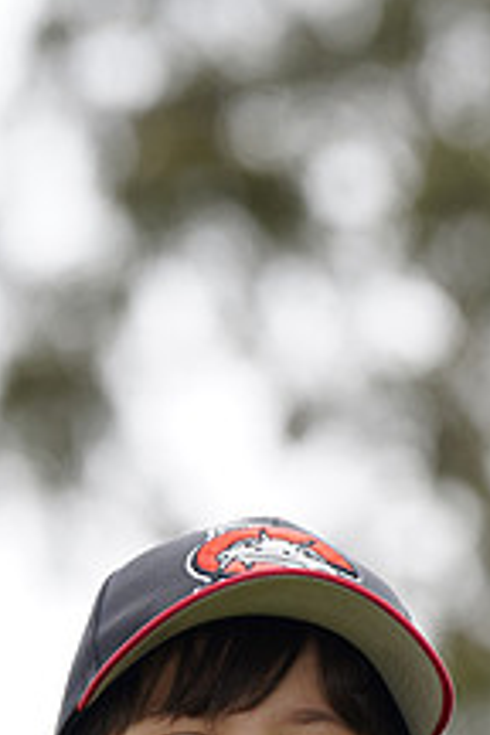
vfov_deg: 4.1
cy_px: 946
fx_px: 10289
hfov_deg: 2.7
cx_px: 284
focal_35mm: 504
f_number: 5.6
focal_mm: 188
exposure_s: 1/250
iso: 100
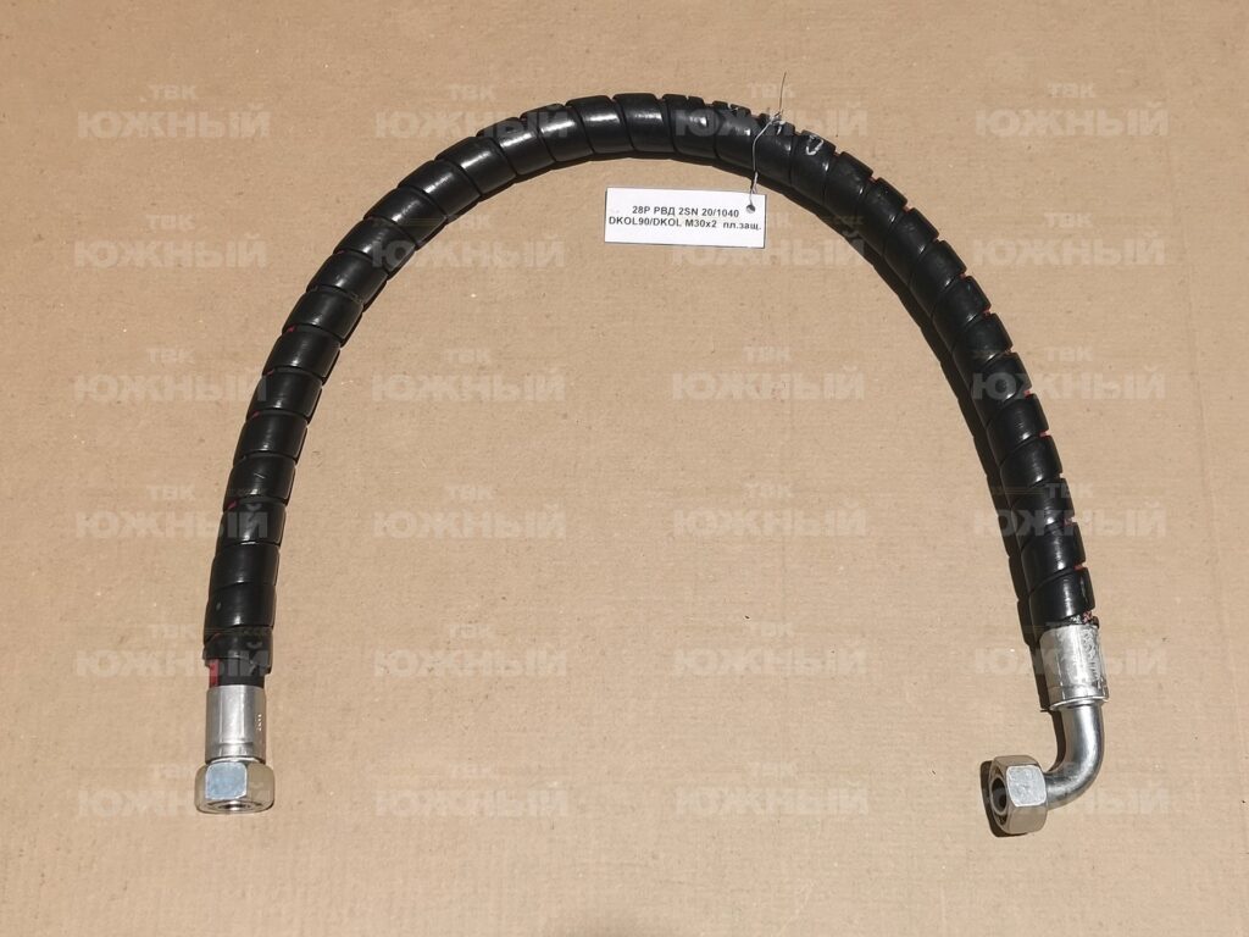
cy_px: 468
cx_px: 624
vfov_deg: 53.1
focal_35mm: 26
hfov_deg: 67.3
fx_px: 938
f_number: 1.4
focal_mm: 4.66
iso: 320
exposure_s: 1/100
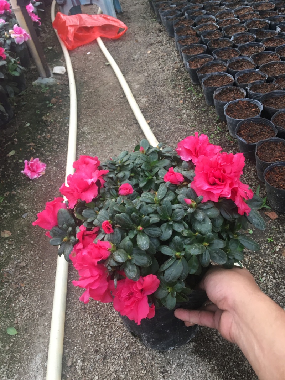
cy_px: 190
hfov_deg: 48.2
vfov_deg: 61.7
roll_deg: +13.9
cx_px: 142
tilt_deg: -44.4
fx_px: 318
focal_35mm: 29
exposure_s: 1/33
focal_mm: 4.15
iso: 50
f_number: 2.2
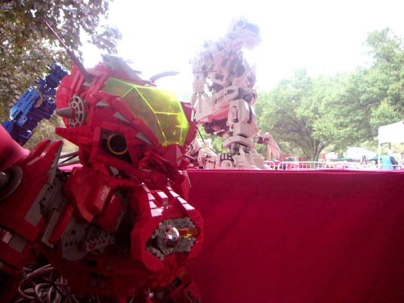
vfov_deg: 38.7
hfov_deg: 50.1
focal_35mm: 37
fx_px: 432
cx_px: 202
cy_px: 152
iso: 100
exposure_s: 1/45
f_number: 2.8
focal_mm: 5.7
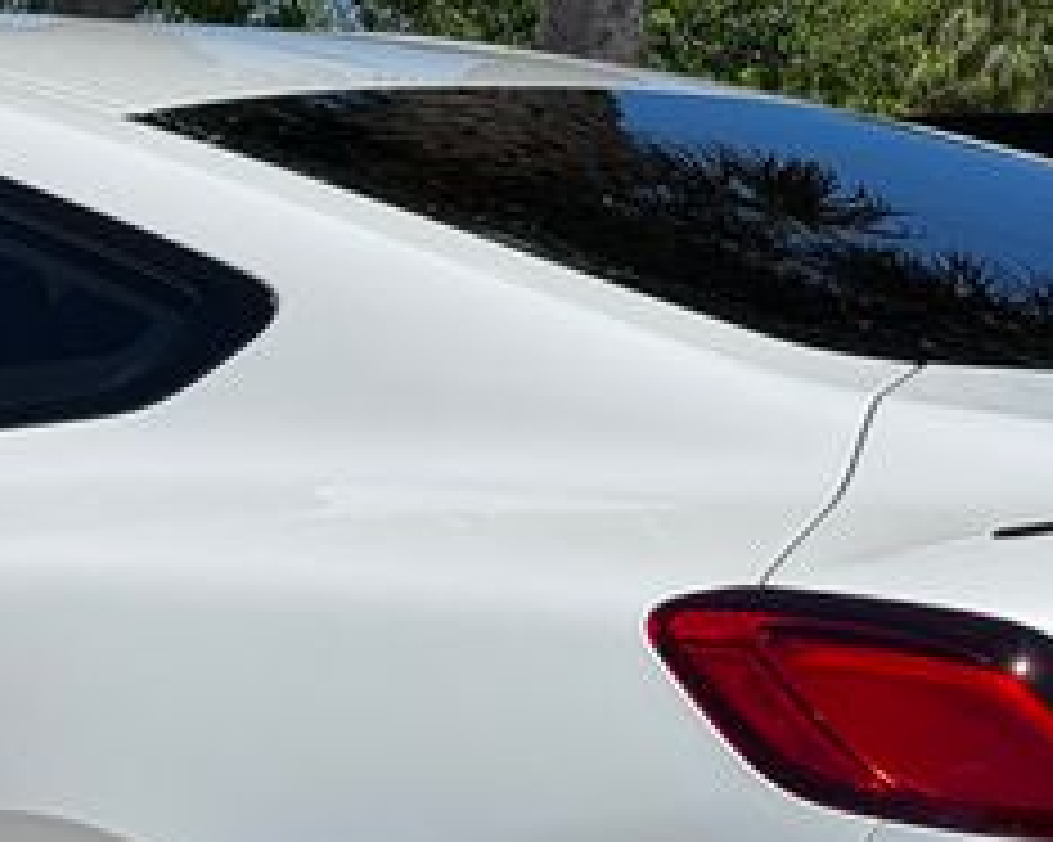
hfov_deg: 14.8
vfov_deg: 11.8
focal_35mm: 128
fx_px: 3987
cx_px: 999
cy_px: 973
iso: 64
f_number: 1.78
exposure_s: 1/3096
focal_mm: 6.76
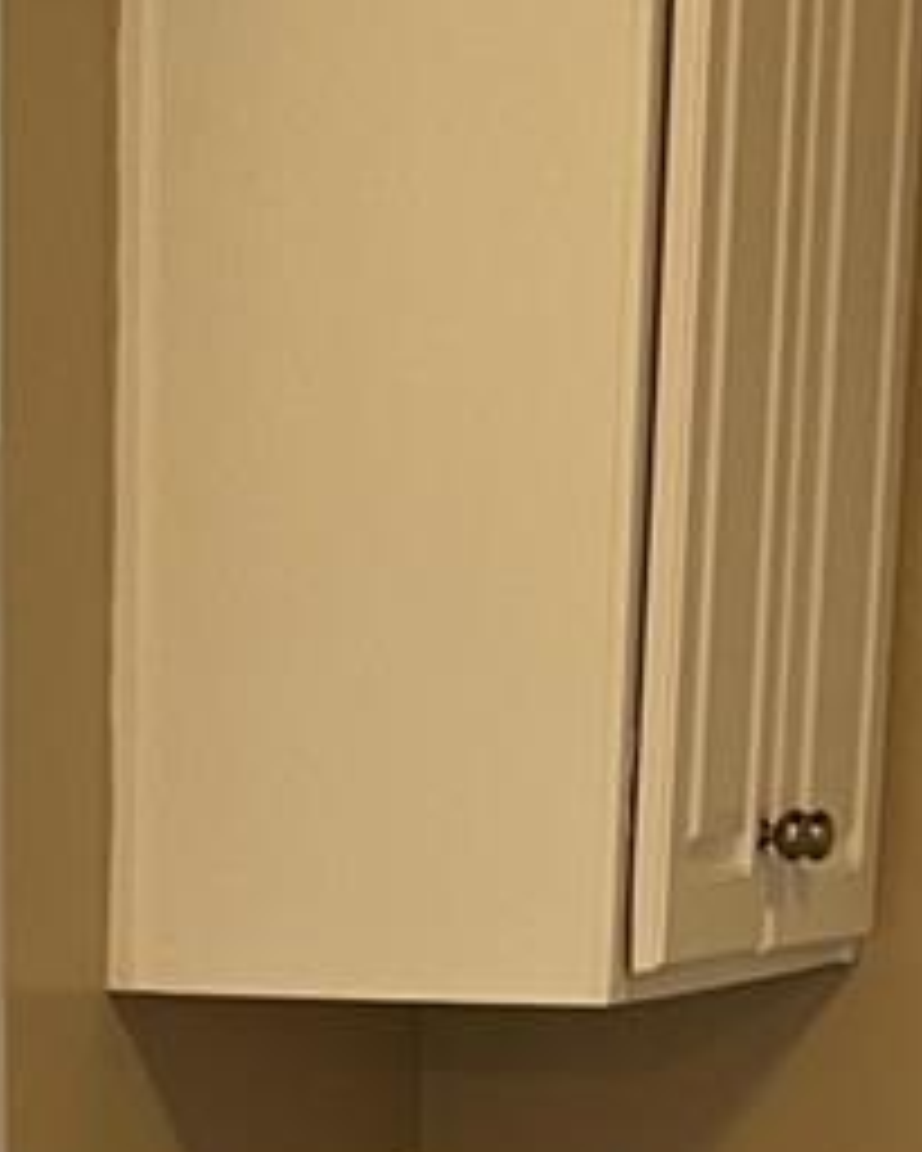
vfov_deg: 14.8
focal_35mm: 119
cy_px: 1827
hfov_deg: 12.9
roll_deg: -1.0
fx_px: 4057
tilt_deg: -14.7
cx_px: 184
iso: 100
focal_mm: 5.7
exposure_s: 1/60
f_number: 1.5
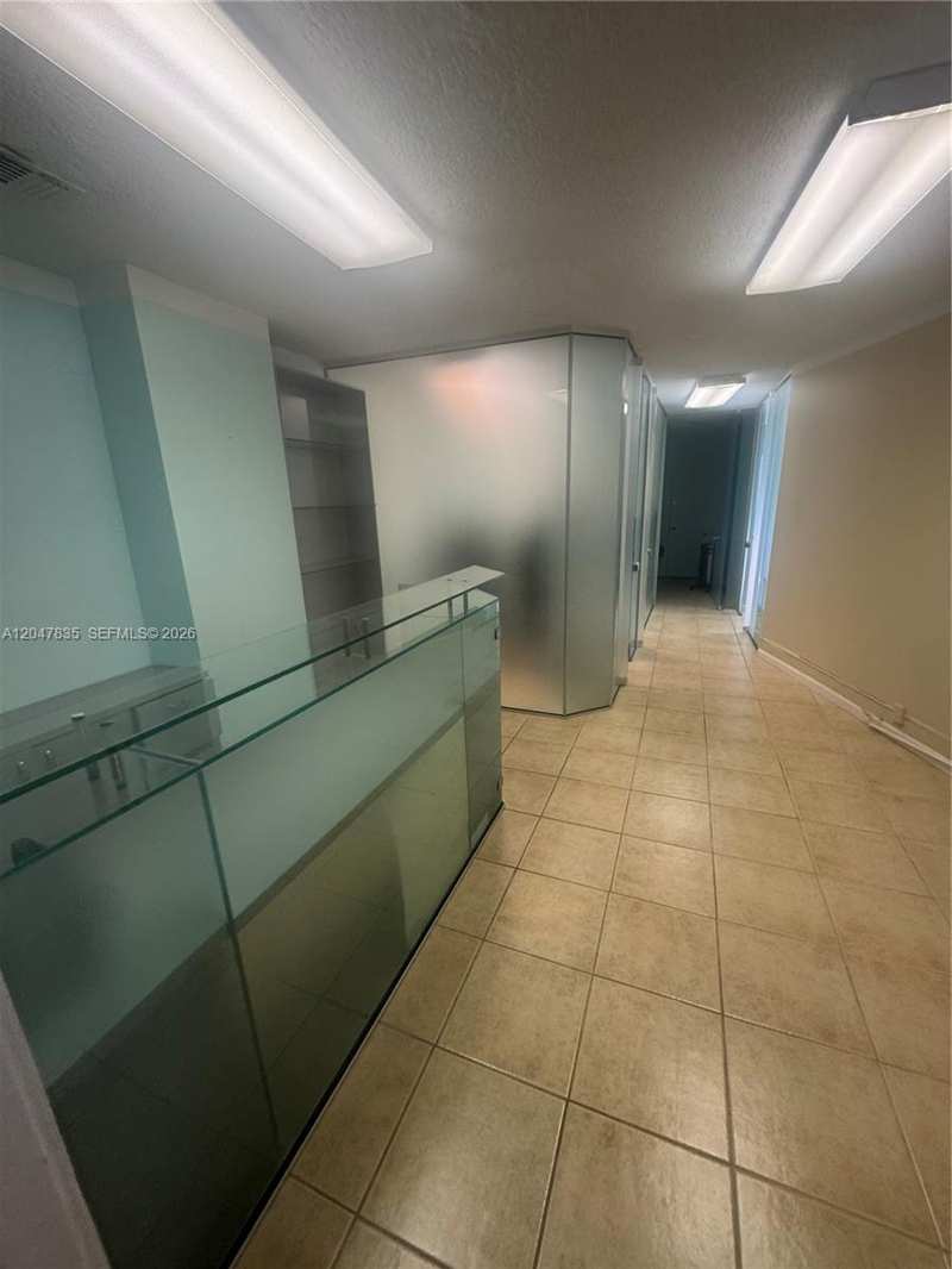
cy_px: 634
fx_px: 513
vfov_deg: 102.1
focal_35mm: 14
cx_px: 476
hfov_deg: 85.7
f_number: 2.2
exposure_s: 1/60
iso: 200
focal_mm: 2.22
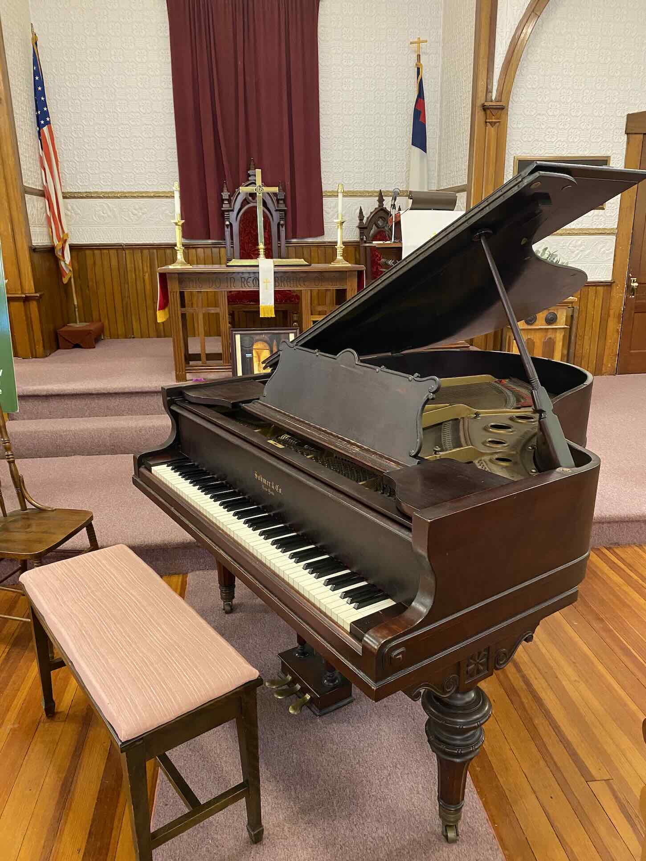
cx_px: 323
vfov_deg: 67.3
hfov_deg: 53.1
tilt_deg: -16.9
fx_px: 647
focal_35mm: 26
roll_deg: +1.1
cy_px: 430
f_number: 1.8
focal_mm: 4.25
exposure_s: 1/60
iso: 400
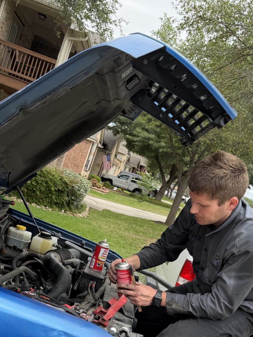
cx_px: 114
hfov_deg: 30.2
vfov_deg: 38.0
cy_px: 276
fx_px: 468
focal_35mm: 48
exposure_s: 1/1464
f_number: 1.78
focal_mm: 6.76
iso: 100
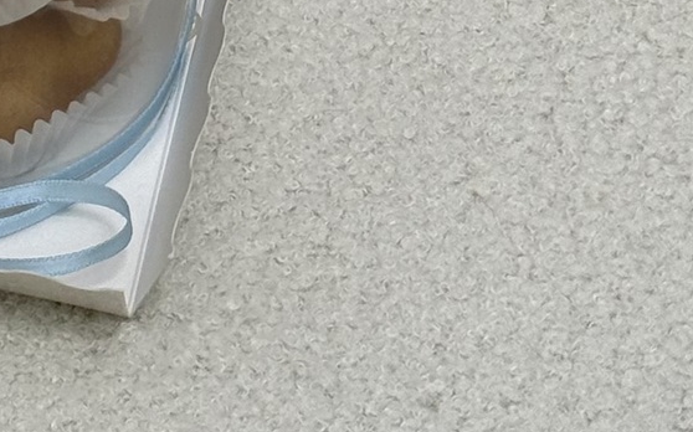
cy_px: -713
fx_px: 4134
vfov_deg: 5.7
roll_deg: -2.0
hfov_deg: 9.5
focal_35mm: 219
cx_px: -106
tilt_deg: -41.5
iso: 64
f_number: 1.78
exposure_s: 1/223
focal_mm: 6.76
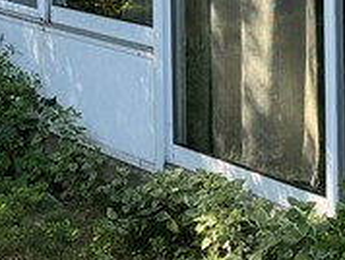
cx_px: 393
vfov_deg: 10.3
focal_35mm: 138
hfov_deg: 13.9
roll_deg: +0.4
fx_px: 1377
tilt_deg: -1.3
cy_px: -159
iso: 100
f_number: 1.78
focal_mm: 6.76
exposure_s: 1/470
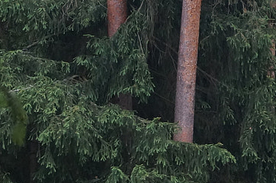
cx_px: 574
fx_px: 1501
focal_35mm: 196
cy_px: 237
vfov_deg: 6.9
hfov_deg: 9.7
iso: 640
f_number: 4.5
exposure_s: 1/160
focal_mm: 30
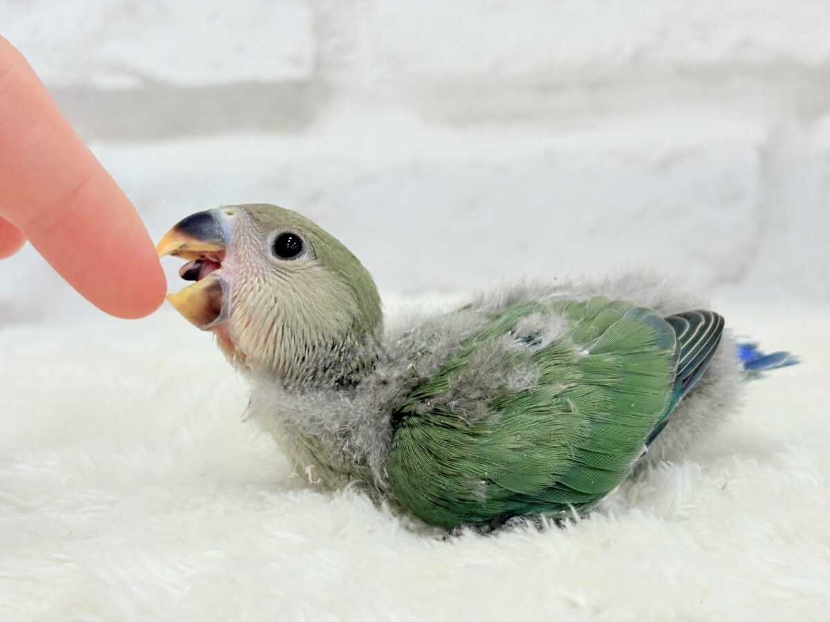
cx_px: 415
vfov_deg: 28.0
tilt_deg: -7.3
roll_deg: +2.4
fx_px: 1247
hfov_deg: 36.8
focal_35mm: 52
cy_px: 311
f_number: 1.6
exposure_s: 1/100
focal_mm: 5.96
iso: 80
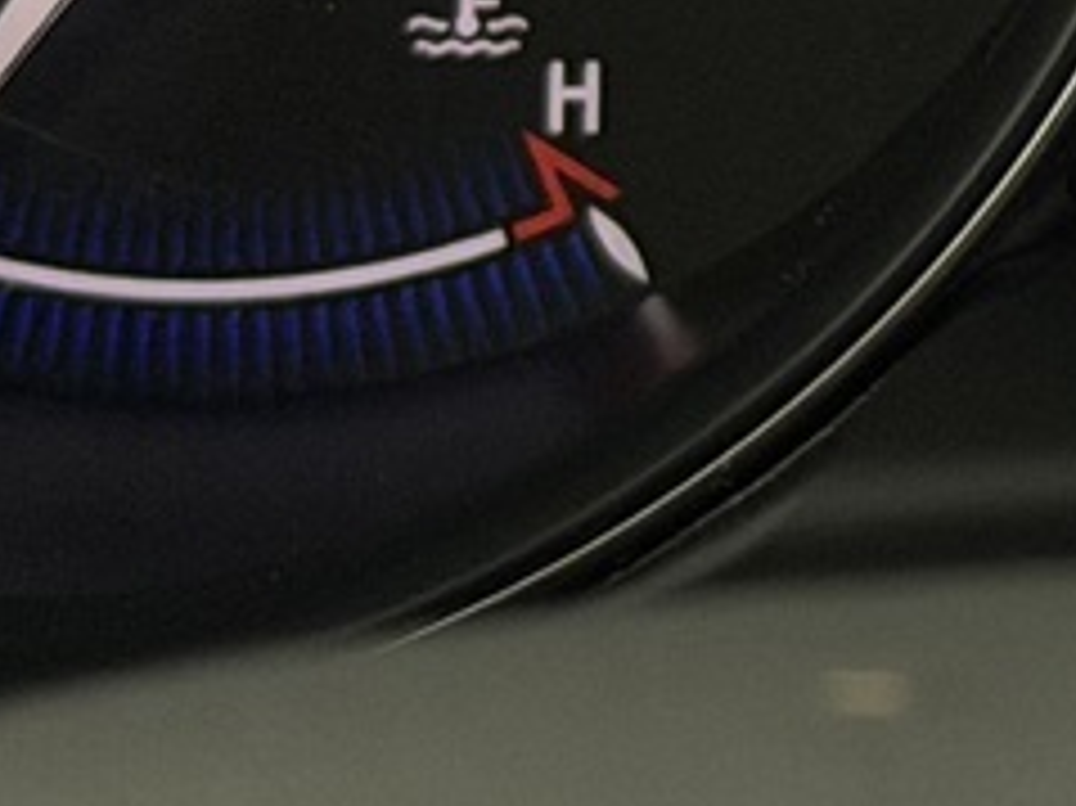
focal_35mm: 289
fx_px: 8979
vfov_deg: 5.0
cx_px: 2003
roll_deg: +0.0
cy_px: -941
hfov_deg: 6.7
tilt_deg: -22.4
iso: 500
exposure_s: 1/33
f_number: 1.78
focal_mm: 6.76
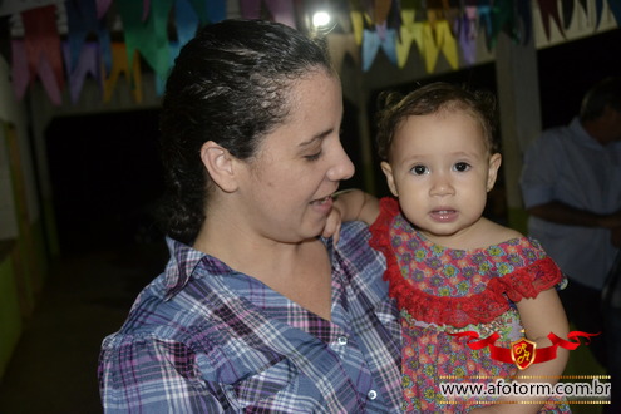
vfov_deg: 31.9
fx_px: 724
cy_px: 207
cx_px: 310
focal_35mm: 42
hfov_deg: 46.4
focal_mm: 28
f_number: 4
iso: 1400
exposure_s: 1/60
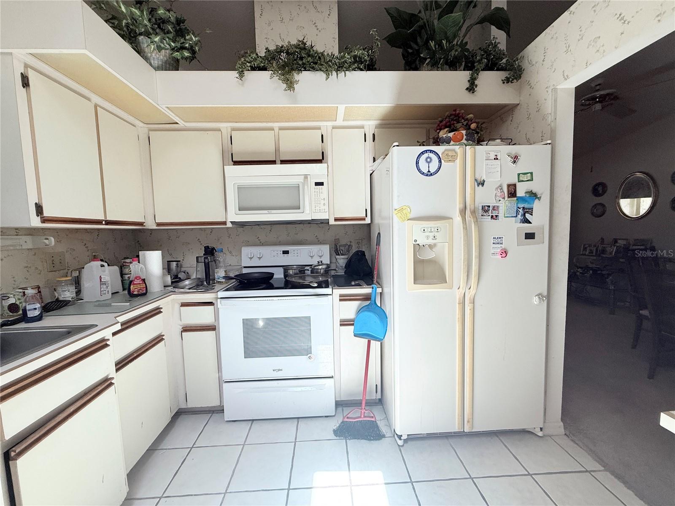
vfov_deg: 85.7
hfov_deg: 102.1
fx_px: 273
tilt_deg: -3.2
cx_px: 338
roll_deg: +0.5
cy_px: 253
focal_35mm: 14
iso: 100
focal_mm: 2.22
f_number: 2.2
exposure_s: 1/99
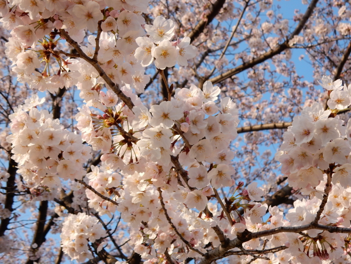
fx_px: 608
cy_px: 132
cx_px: 176
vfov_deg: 24.4
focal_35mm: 60
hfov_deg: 32.2
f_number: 4.5
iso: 125
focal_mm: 10.7
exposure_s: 1/400
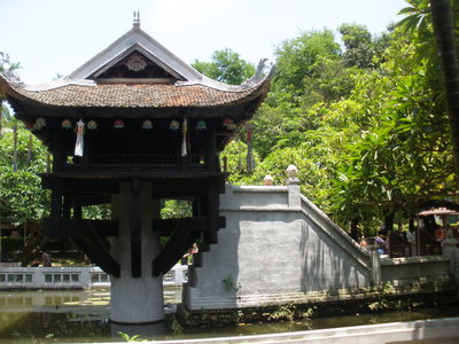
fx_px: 477
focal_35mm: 36
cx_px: 230
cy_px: 172
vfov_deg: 39.7
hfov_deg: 51.4
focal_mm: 6.3
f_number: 3.5
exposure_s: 1/250
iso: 64
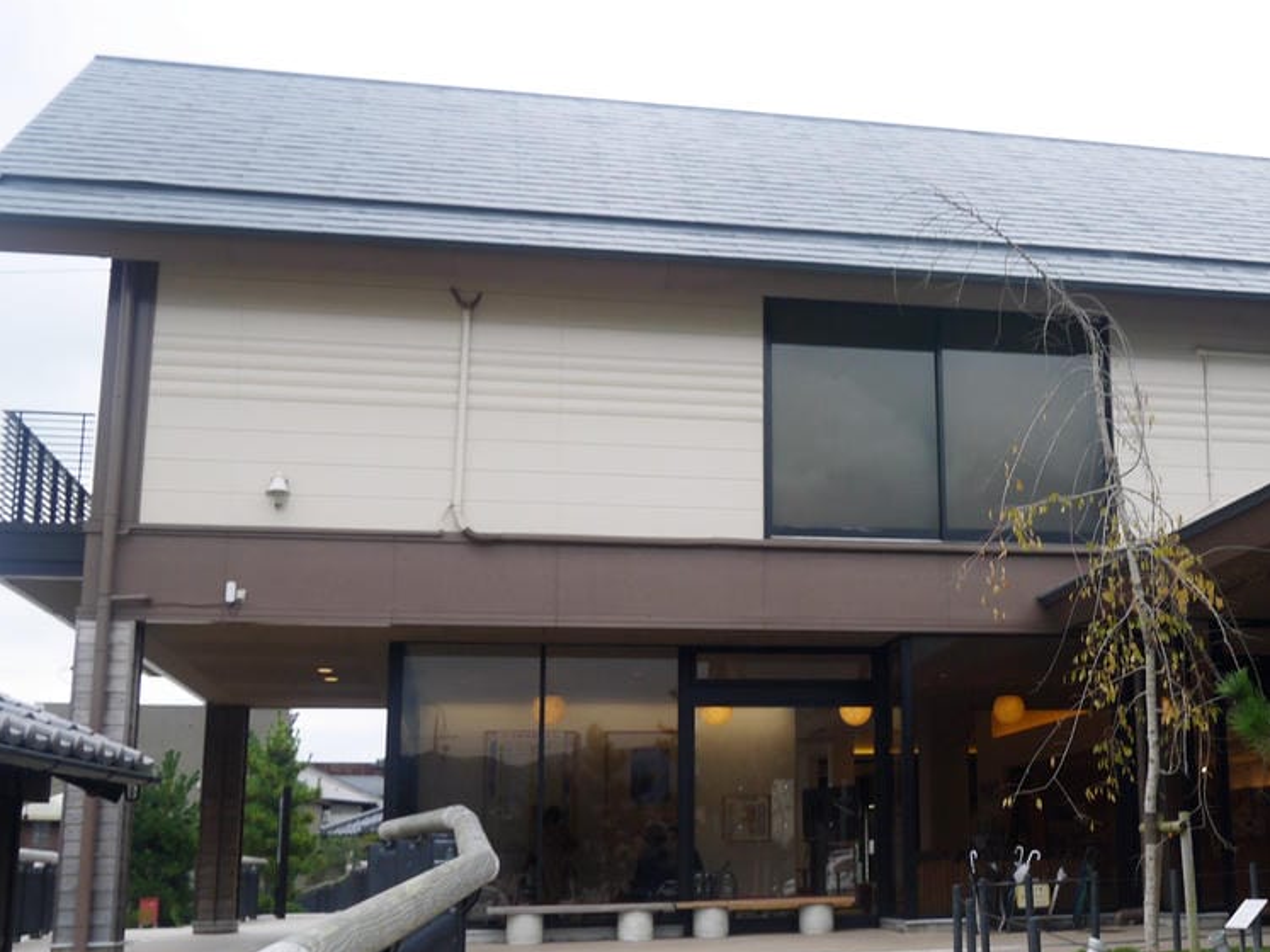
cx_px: 937
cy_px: 510
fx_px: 1651
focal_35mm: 45
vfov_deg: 32.2
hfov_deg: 41.0
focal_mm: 14
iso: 160
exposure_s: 1/160
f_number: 5
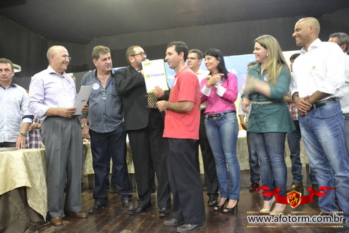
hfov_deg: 61.9
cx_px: 174
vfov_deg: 43.6
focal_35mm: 30
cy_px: 116
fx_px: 291
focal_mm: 20
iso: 3200
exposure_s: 1/13
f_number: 3.5
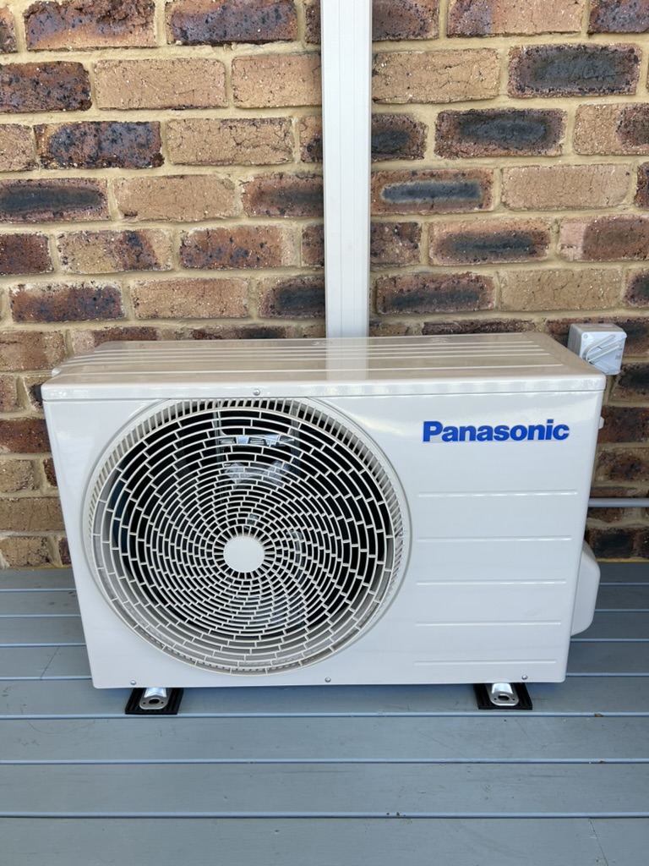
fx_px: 650
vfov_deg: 67.3
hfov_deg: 53.1
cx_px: 324
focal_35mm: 26
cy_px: 433
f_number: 1.5
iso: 50
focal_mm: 5.7
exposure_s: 1/345
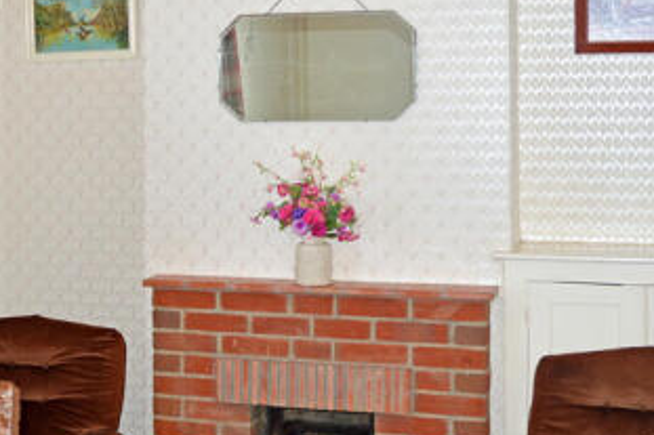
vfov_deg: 23.7
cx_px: 217
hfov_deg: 34.7
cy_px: 248
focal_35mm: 57
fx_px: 1035
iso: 100
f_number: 3.5
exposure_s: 1/60
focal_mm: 18
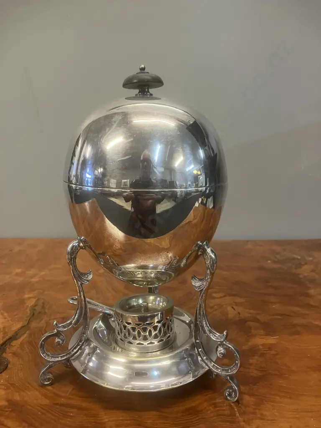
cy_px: 214
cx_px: 160
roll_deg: -1.2
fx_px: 346
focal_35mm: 28
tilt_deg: -8.8
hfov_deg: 49.7
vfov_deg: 63.4
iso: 250
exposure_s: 1/50
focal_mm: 3.99
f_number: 1.8
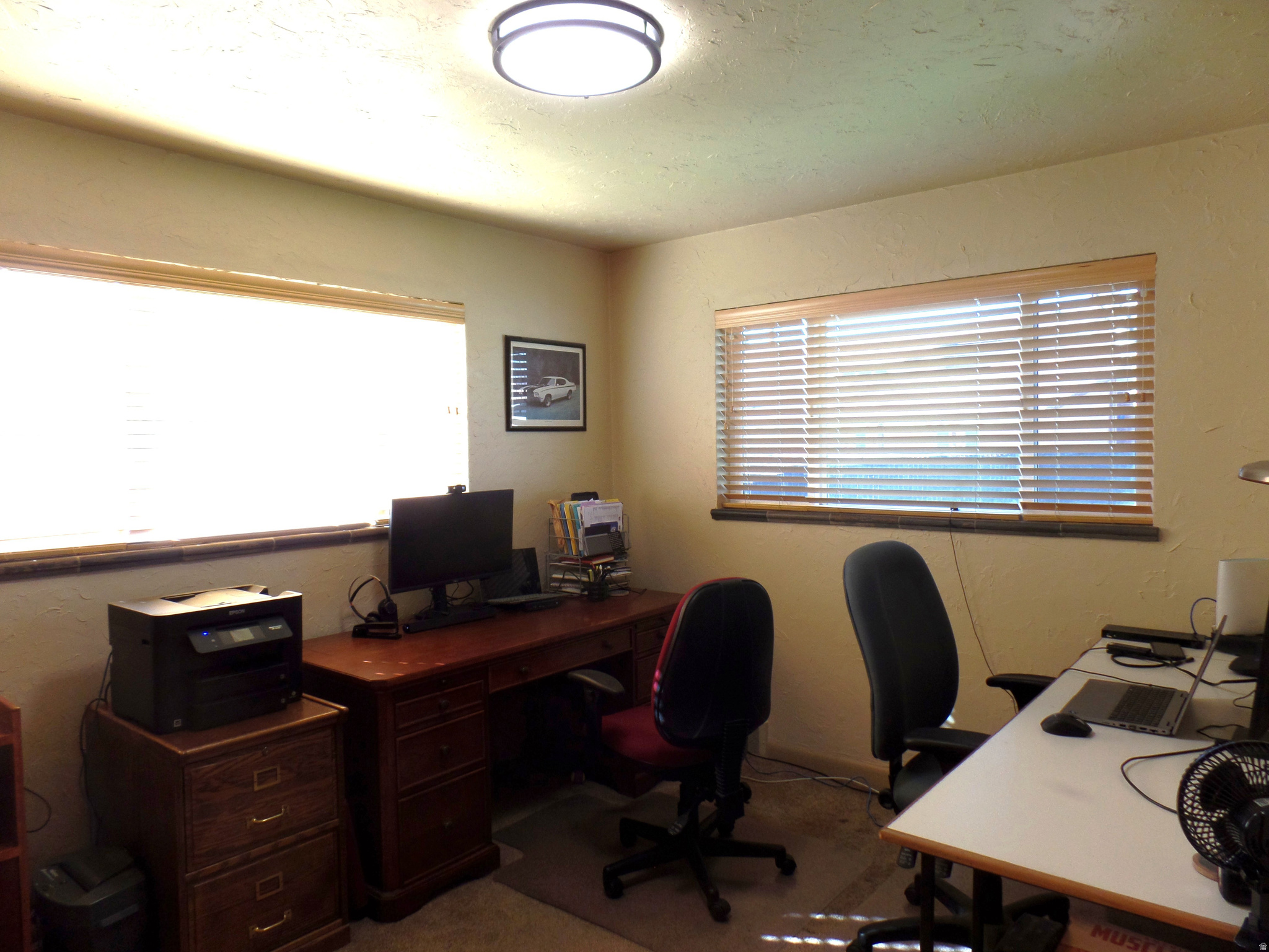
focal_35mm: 23
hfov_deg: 73.9
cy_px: 476
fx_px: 843
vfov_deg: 58.9
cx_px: 634
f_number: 3.2
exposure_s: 1/45
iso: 80
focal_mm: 4.1
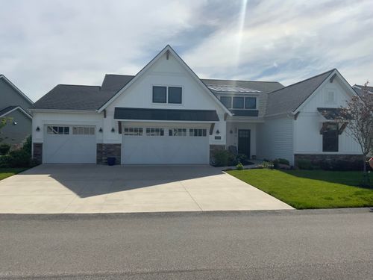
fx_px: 312
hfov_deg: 61.7
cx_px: 186
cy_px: 140
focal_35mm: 29
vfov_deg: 48.2
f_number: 1.8
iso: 20
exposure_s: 1/4785
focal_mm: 3
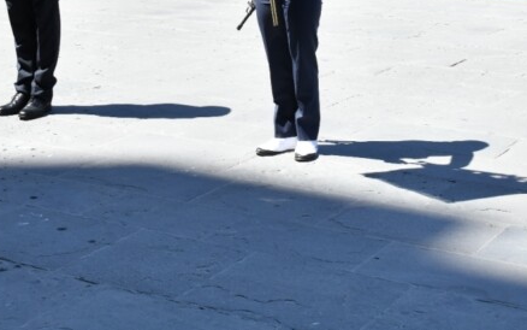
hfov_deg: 25.5
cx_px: 273
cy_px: -79
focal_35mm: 81
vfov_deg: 15.5
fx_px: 1164
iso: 500
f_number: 13
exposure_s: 1/200
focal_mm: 34
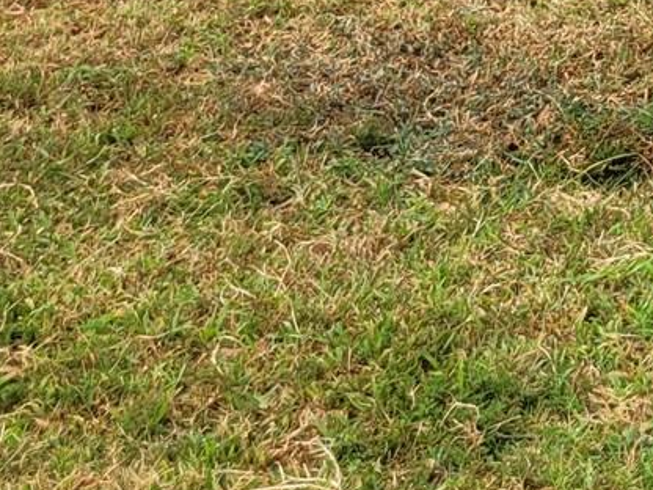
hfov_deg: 12.6
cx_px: 1480
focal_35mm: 128
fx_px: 2415
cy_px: -545
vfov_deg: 10.5
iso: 40
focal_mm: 5.4
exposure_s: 1/973
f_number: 1.8
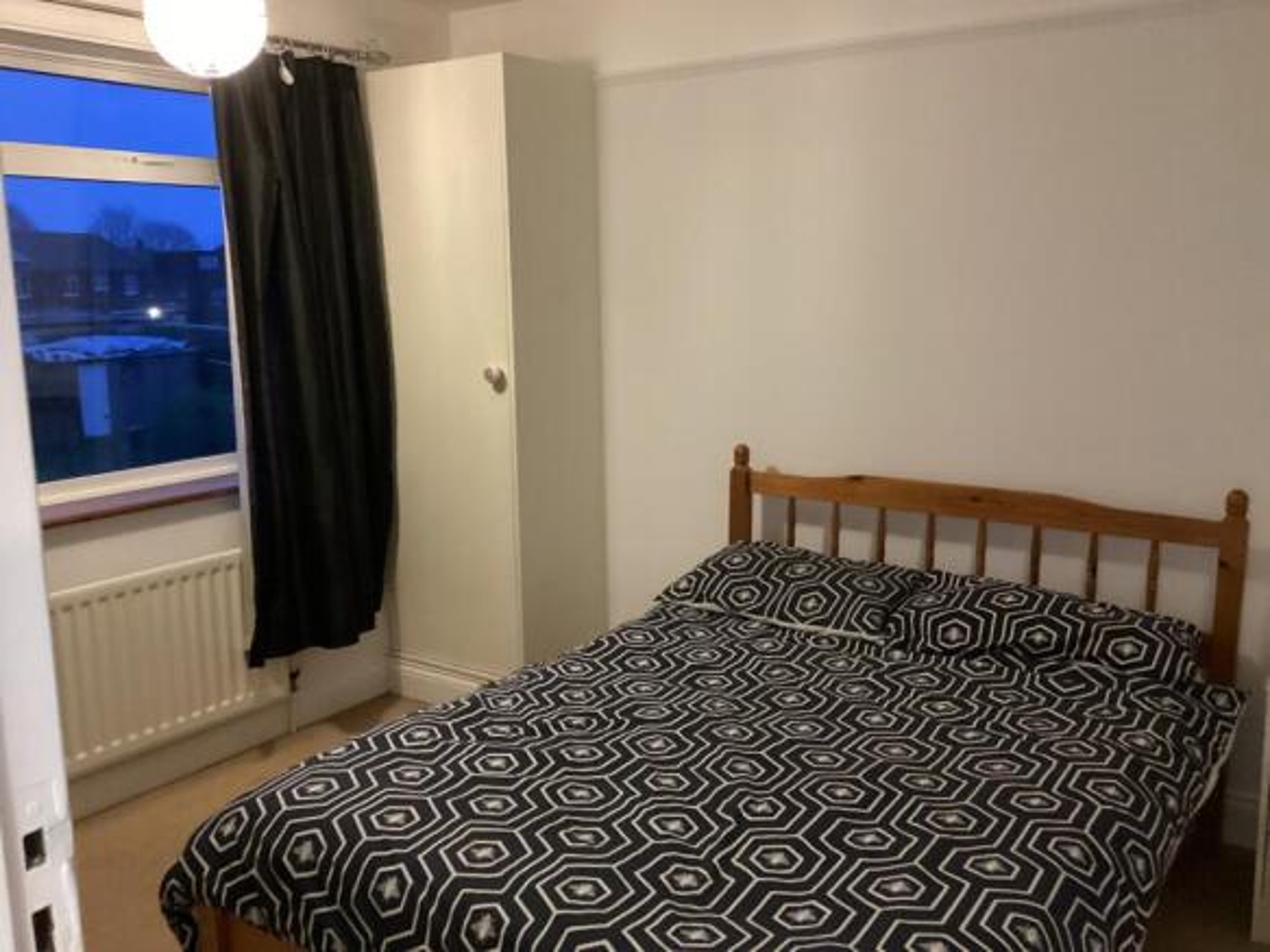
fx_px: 1137
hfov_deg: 58.4
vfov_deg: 45.4
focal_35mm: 31
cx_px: 635
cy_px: 476
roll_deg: -0.5
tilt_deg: -9.9
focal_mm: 3.3
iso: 640
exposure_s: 1/20
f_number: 2.4
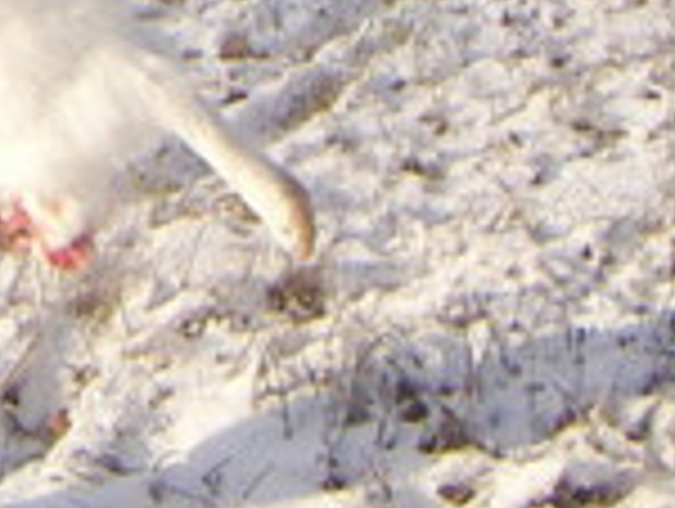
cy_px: -537
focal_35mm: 168
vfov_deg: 8.4
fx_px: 3281
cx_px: -482
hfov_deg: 11.1
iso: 64
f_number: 6.7
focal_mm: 4.7
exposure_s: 1/160
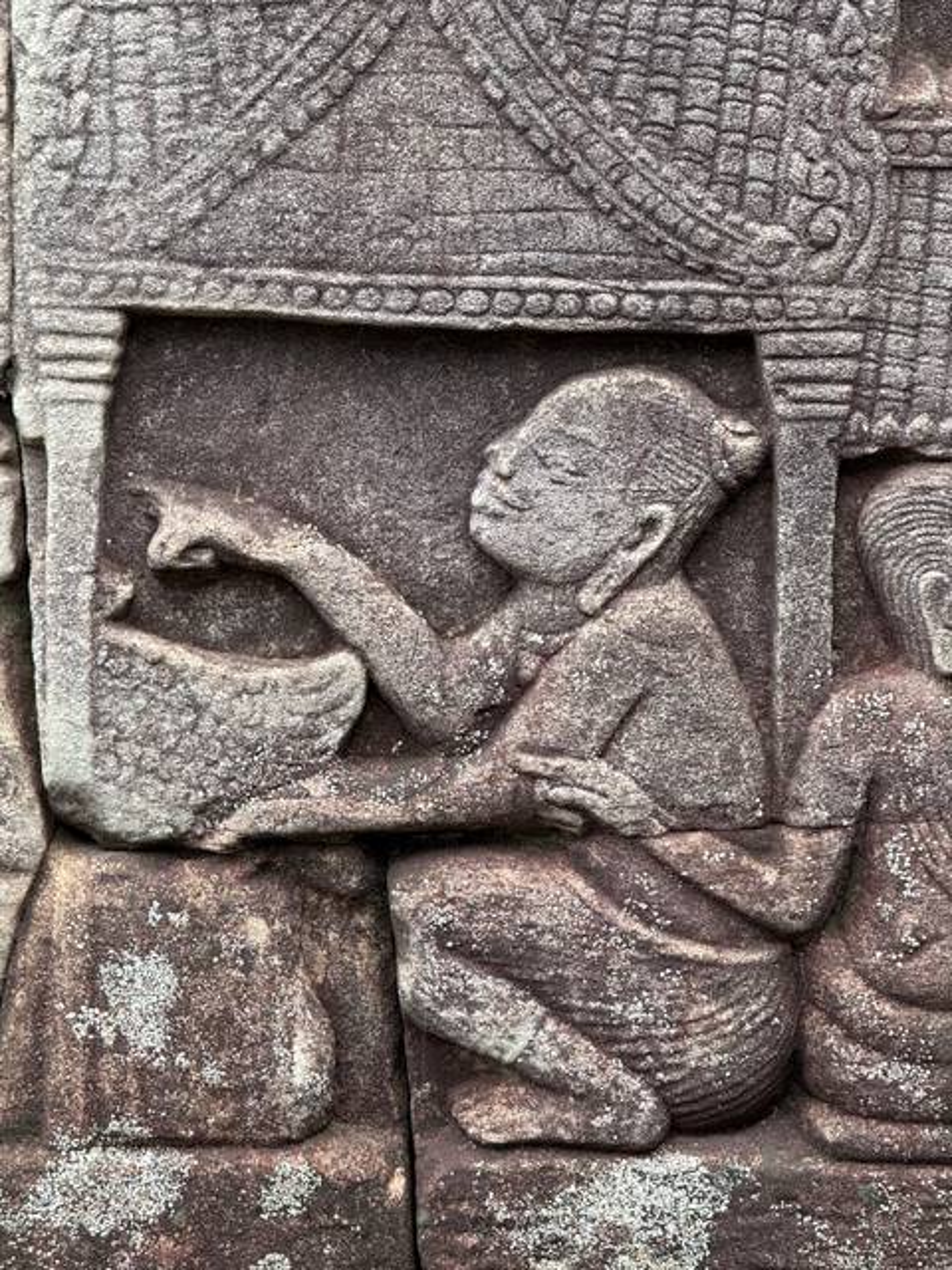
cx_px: 476
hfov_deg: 12.3
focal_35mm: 120
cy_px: 635
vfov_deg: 16.4
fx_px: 4400
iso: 64
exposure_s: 1/99
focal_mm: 15.66
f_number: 2.8
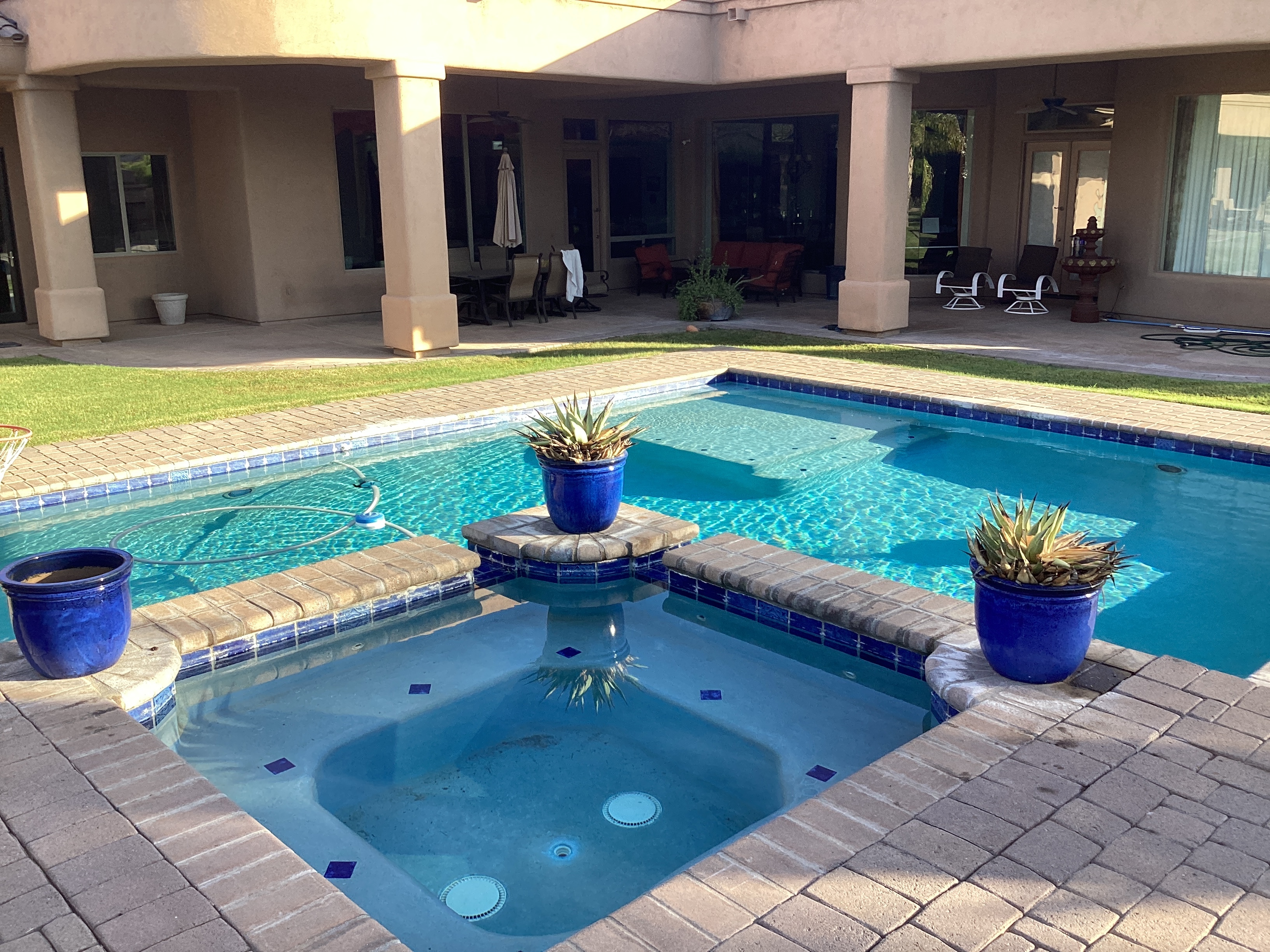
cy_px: 476
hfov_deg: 58.4
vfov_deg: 45.4
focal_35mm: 31
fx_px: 1137
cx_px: 635
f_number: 2.4
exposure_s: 1/215
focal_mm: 3.3
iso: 25
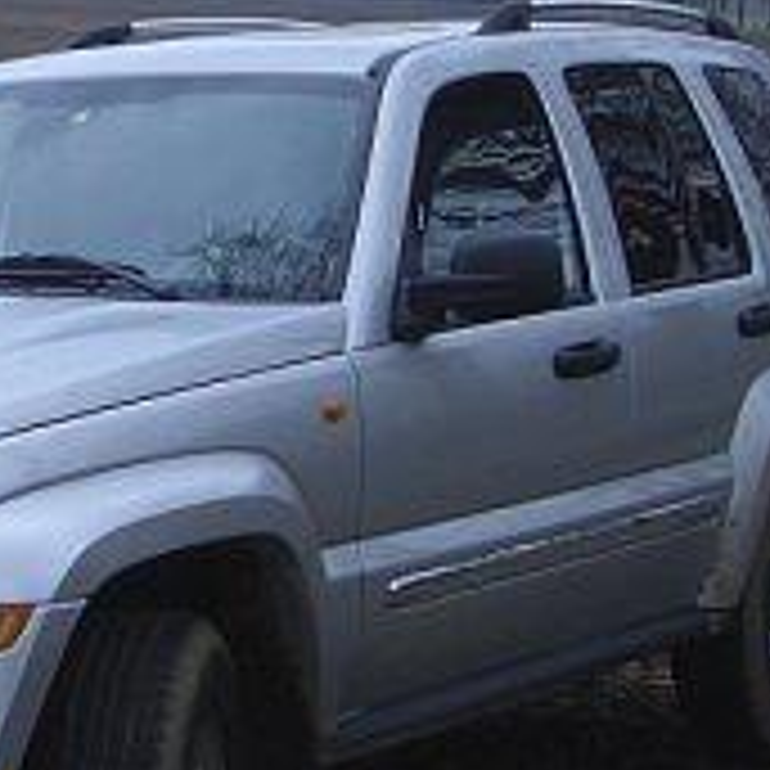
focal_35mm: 95
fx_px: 2391
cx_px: 86
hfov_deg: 18.0
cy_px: 383
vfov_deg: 18.3
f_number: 4.6
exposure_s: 1/100
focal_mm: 6.8
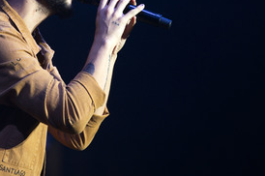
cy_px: 33
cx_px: 73
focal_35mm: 494
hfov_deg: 4.2
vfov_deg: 2.8
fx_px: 3632
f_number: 4
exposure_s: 1/320
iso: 1600
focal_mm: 300
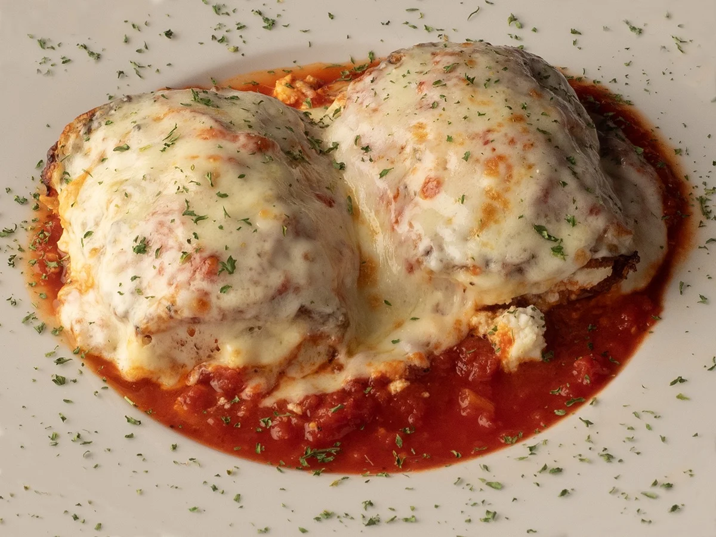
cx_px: 358
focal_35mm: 184
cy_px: 268
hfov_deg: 10.7
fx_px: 3806
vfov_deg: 8.1
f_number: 9
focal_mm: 24
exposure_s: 1/160
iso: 200
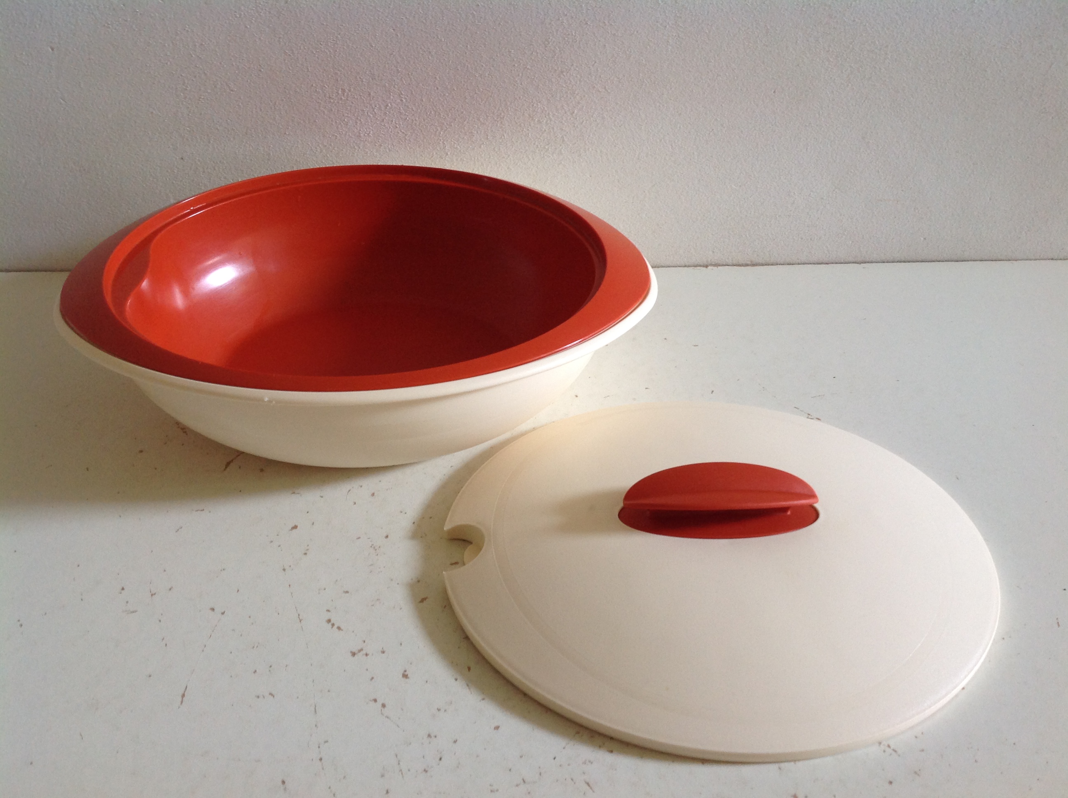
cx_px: 534
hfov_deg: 52.7
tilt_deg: -34.7
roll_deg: -1.9
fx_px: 1078
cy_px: 399
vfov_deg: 40.6
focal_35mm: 35
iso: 80
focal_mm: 4.28
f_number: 2.4
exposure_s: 1/15
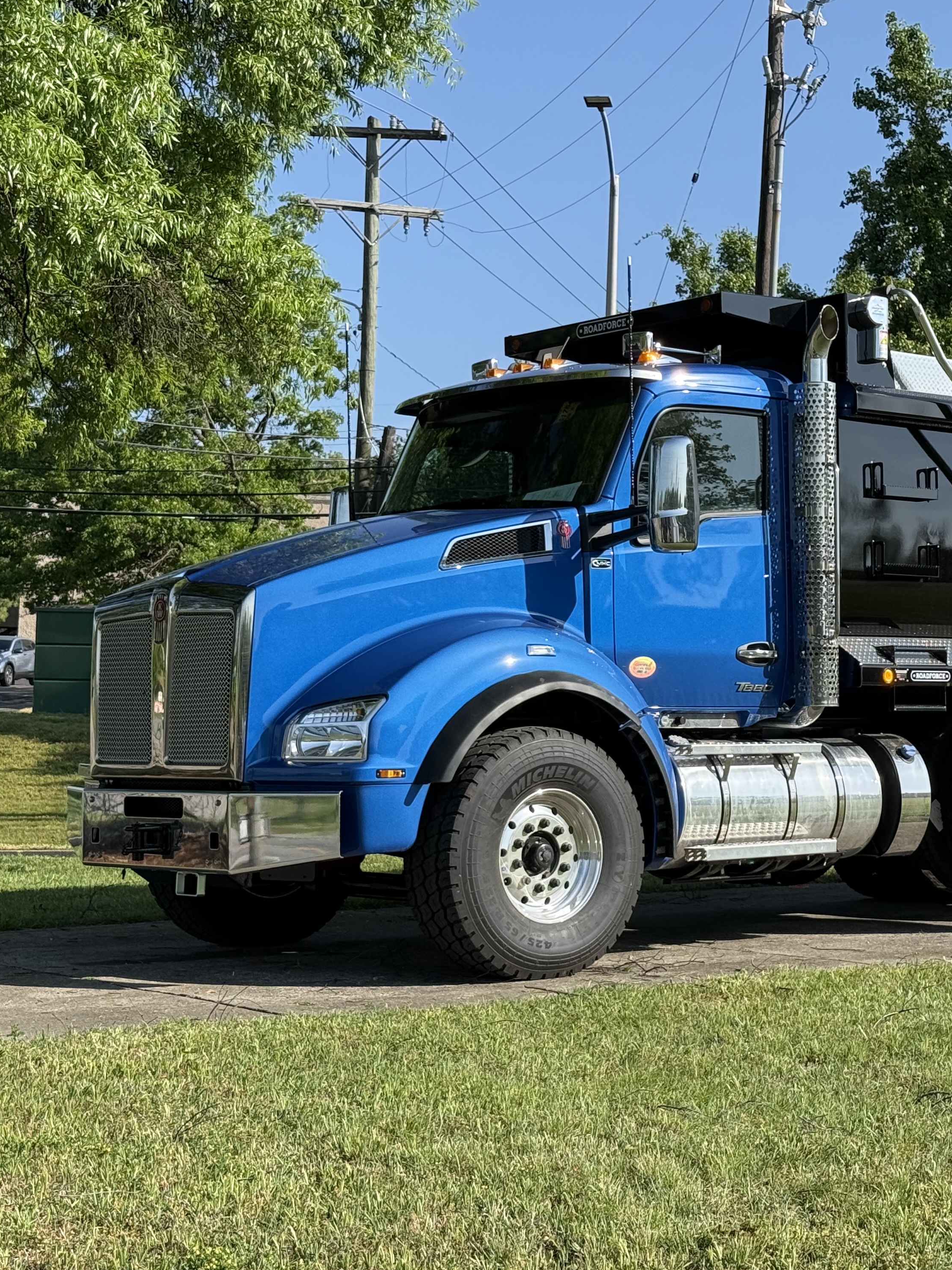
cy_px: 628
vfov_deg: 29.8
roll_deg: -2.5
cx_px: 727
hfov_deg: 22.4
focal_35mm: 65
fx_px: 2383
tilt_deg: +5.2
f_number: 1.78
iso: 64
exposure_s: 1/2865
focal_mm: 6.76
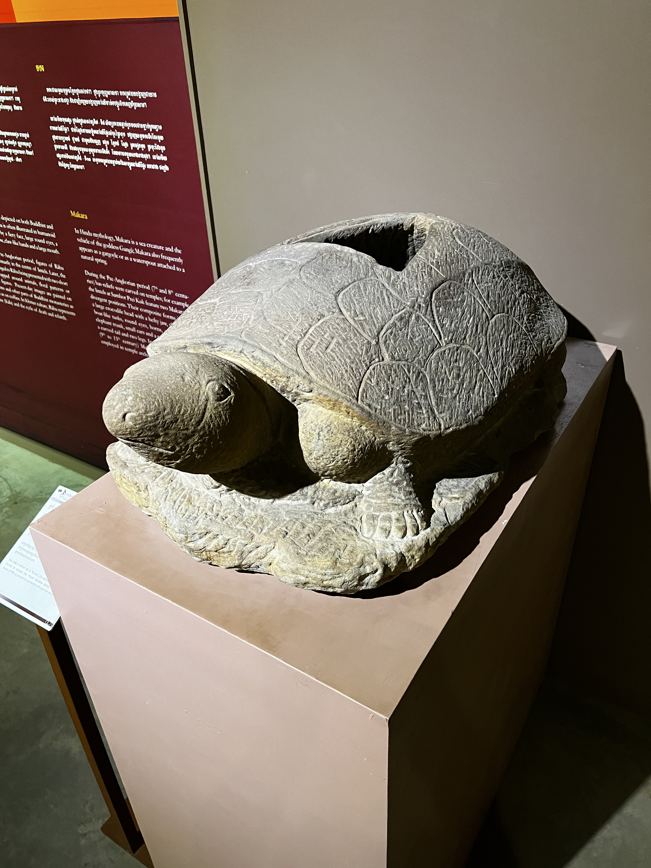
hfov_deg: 53.1
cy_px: 434
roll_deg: +2.7
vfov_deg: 67.3
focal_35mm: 26
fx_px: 652
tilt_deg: -34.0
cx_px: 326
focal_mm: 5.7
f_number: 1.5
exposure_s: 1/50
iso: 500
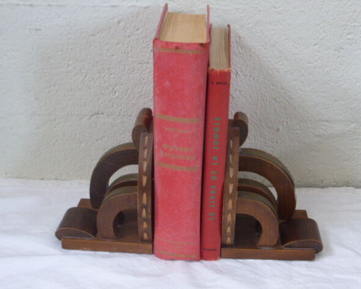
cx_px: 181
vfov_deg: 25.4
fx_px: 641
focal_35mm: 60
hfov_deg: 31.4
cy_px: 145
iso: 400
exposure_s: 1/25
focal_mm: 9.7
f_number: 4.6
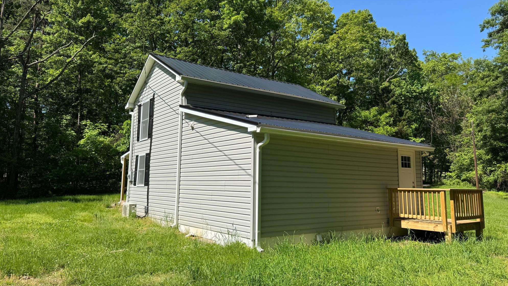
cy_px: 136
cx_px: 262
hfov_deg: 69.8
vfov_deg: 42.9
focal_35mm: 27
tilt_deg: +5.5
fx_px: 364
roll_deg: -1.5
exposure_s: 1/2833
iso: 80
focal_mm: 6.76
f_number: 1.78
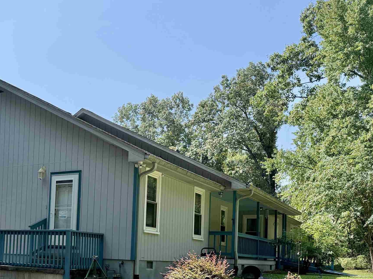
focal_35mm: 43
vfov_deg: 32.4
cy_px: 236
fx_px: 463
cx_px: 72
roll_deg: -1.5
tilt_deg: +2.3
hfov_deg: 41.8
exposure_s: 1/2053
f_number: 1.78
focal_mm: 6.76
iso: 100
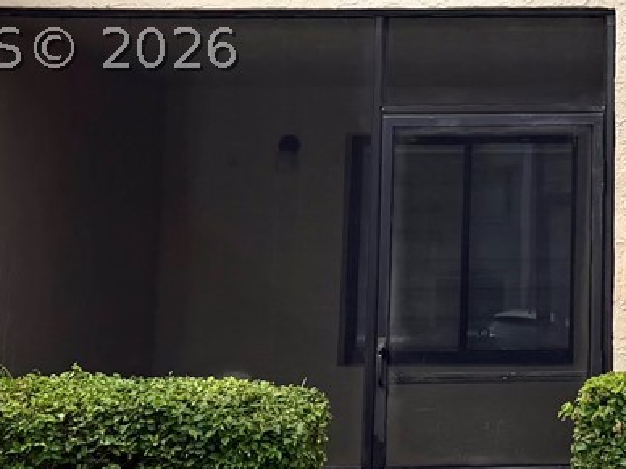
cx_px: 732
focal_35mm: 99
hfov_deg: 18.8
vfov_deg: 14.8
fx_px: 1790
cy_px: 48
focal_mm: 6.76
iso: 80
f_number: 1.78
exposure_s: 1/2445
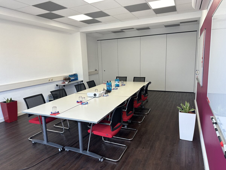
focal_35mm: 24
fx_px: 157
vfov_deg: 56.8
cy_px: 85
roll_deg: +1.5
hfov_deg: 71.6
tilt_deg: -9.7
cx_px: 113
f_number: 1.78
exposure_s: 1/100
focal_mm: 6.86
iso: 80
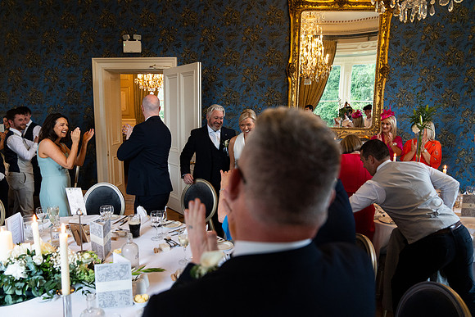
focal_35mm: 24
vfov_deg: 53.2
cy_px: 158
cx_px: 238
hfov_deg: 73.7
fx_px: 317
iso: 3200
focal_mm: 24
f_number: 2.8
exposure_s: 1/160
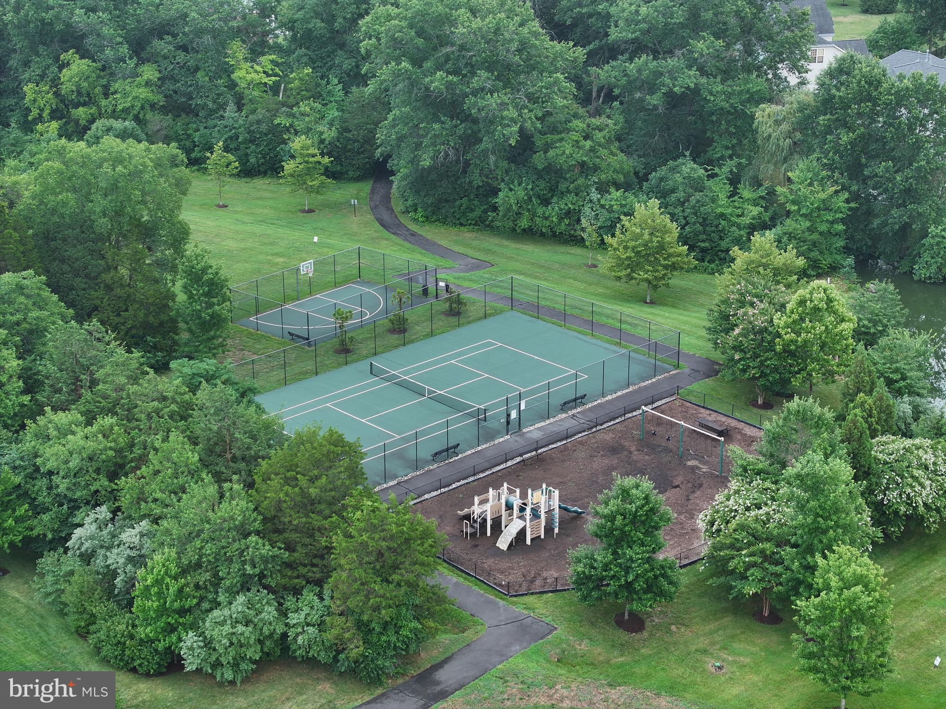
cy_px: 354
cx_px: 473
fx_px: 1913
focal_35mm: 70
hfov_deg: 27.8
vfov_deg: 21.0
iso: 100
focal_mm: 19.35
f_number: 2.8
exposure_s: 1/25
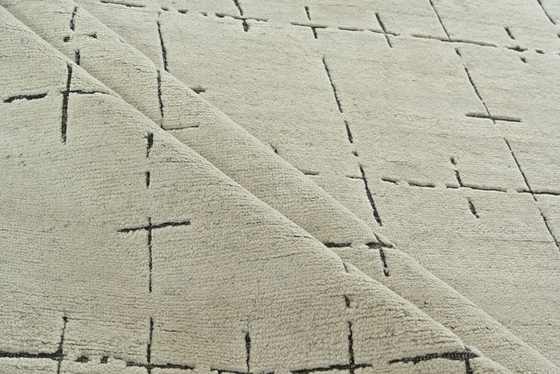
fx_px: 1089
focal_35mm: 70
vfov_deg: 19.5
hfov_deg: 28.8
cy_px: 187
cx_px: 280
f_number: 9
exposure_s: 1/125
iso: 160
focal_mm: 70
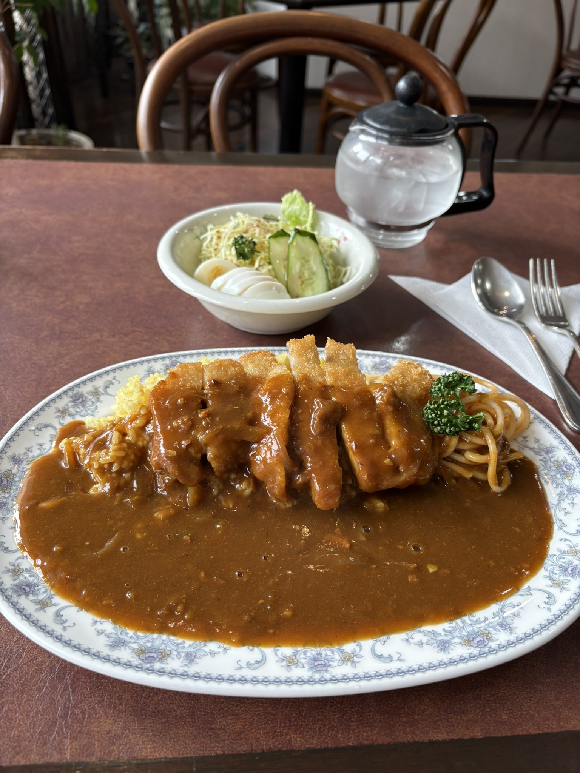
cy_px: 386
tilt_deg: -39.0
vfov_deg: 67.3
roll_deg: -4.0
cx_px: 290
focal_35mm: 26
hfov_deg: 53.1
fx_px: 581
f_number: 1.6
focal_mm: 5.96
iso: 100
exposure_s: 1/120
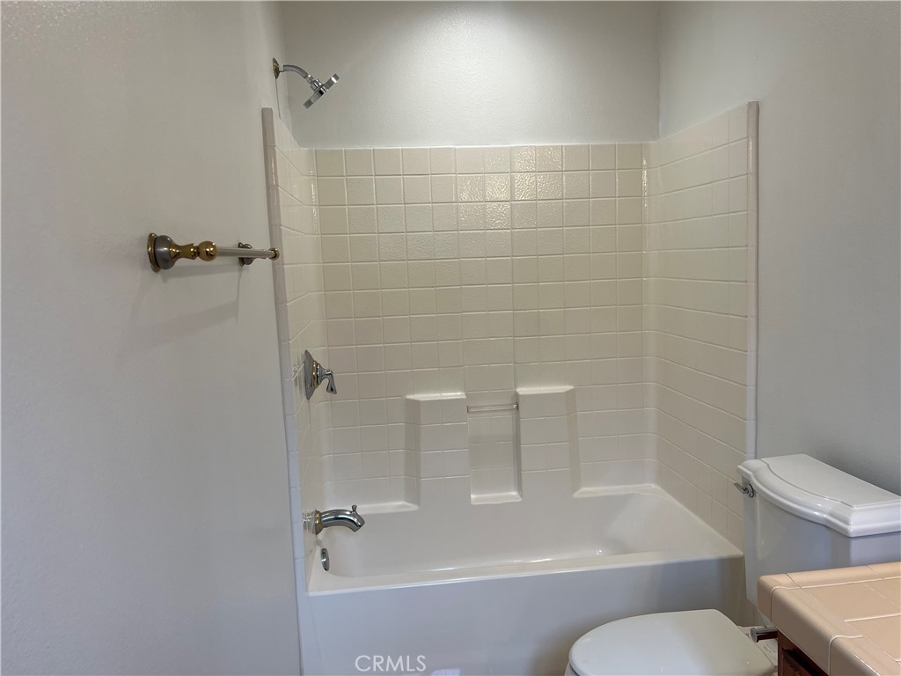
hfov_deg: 67.3
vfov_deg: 53.1
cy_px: 338
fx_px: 677
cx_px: 450
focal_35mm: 26
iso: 40
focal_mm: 5.7
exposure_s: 1/120
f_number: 1.5
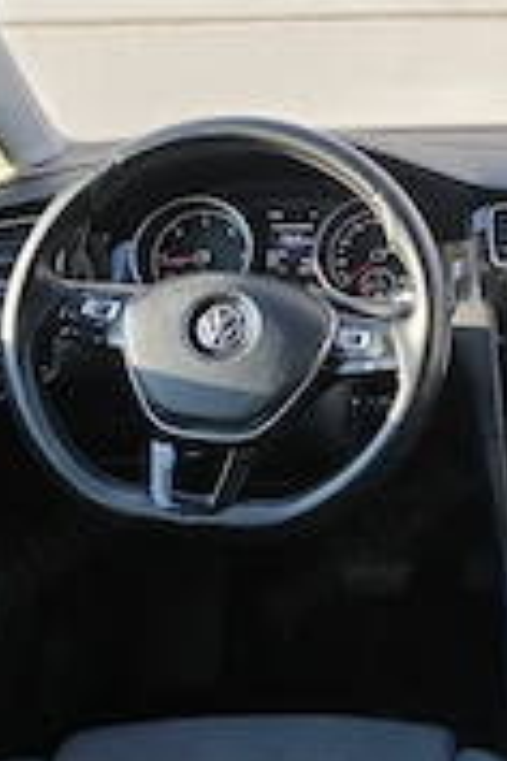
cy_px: 262
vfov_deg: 36.5
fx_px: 1141
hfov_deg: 23.6
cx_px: 550
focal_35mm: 54
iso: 40
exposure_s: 1/180
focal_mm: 6.3
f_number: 1.7
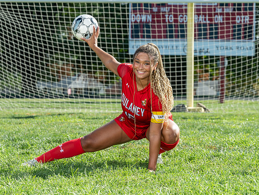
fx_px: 921
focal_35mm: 123
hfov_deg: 16.0
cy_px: 91
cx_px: 151
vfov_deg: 12.1
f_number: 5
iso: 100
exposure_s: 1/320
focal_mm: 70
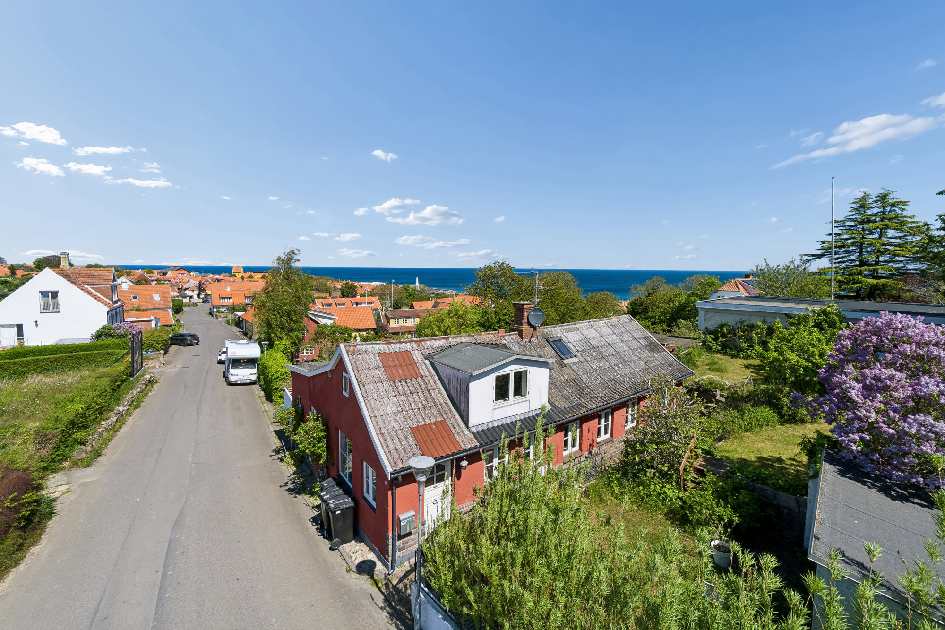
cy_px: 315
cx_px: 472
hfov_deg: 100.4
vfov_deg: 77.3
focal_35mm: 15
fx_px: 394
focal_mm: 10
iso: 200
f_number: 8
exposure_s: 1/1000
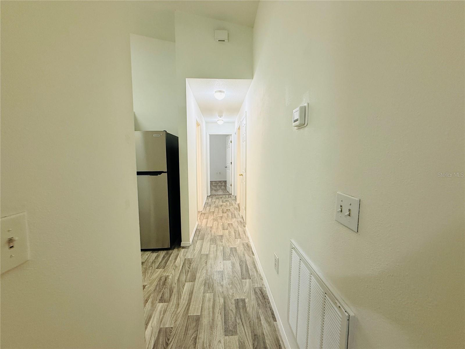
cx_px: 232
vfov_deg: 85.7
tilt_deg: -4.6
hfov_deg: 102.1
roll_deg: +0.5
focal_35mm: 14
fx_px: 188
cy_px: 174
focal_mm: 2.22
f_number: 2.2
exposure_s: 1/60
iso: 250
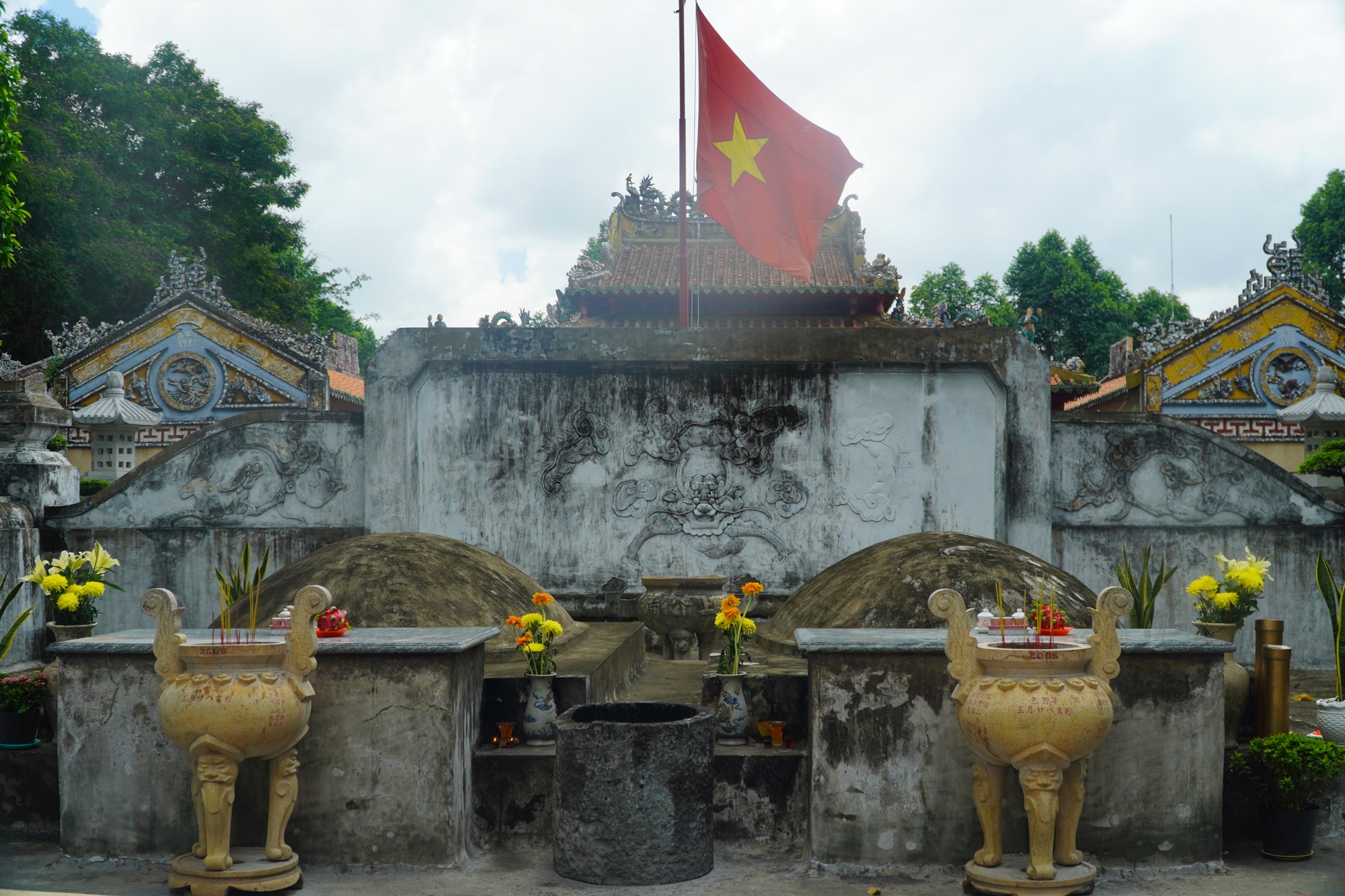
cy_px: 448
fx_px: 1457
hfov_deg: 49.6
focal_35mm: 39
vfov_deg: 34.2
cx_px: 672
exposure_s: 1/800
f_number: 4
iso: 200
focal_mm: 26
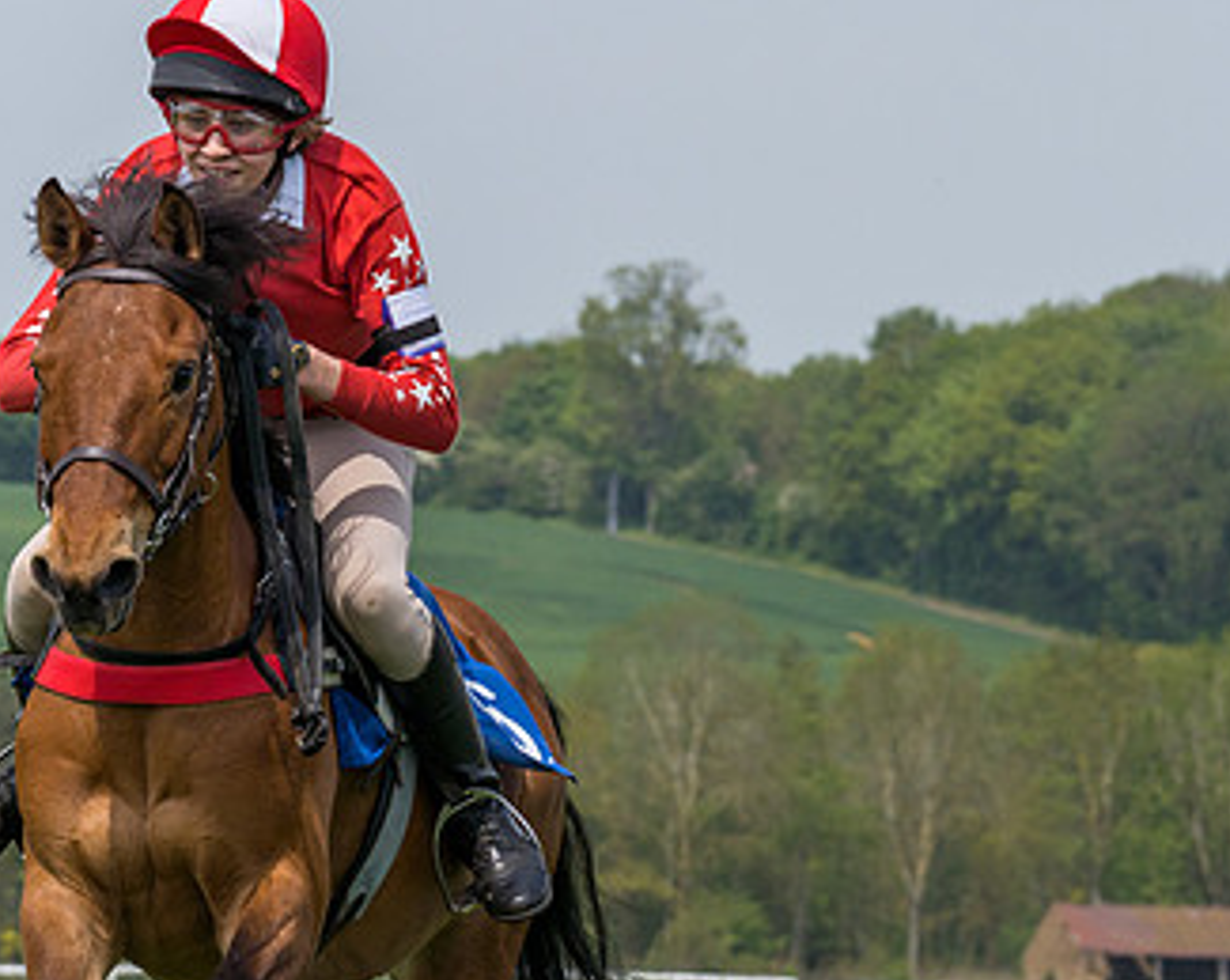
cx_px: 726
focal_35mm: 343
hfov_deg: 5.6
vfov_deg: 4.5
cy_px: 462
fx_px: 12468
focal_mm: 135
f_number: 9
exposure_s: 1/2000
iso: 400
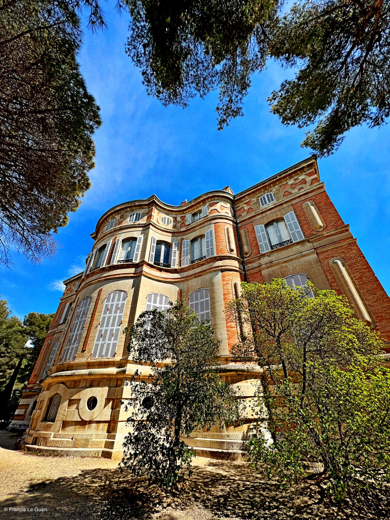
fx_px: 195
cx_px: 195
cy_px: 260
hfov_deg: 89.9
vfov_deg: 106.2
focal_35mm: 13
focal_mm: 1.57
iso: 32
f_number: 1.8
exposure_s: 1/1410
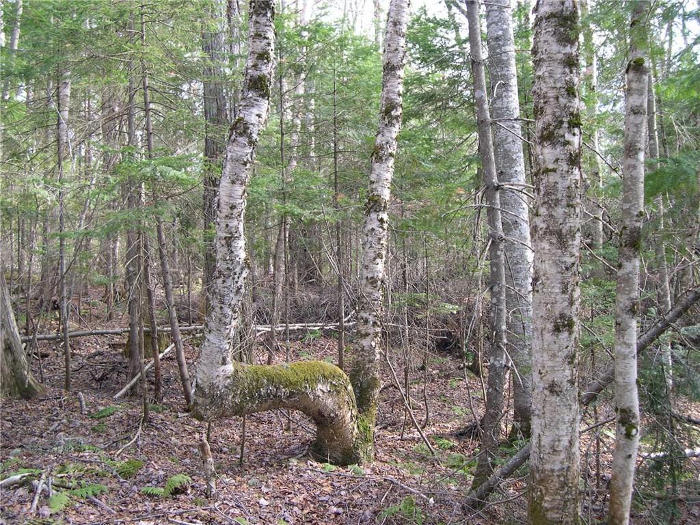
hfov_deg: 49.0
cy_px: 262
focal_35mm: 38
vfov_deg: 37.7
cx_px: 350
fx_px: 768
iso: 100
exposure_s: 1/53.7
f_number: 2.8
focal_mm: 8
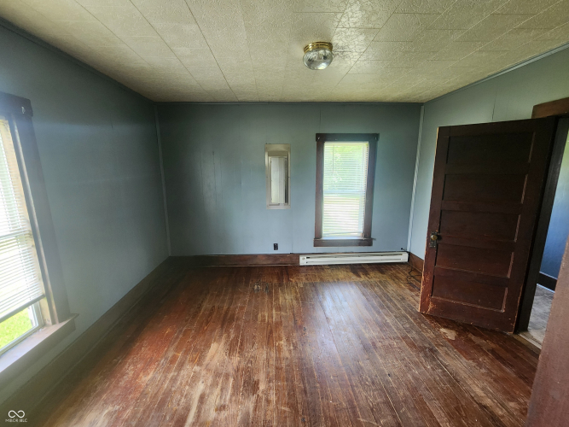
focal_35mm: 13
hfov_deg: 106.2
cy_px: 214
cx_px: 284
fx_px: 214
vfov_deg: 89.9
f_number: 2.2
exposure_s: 1/40
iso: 320
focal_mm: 2.2
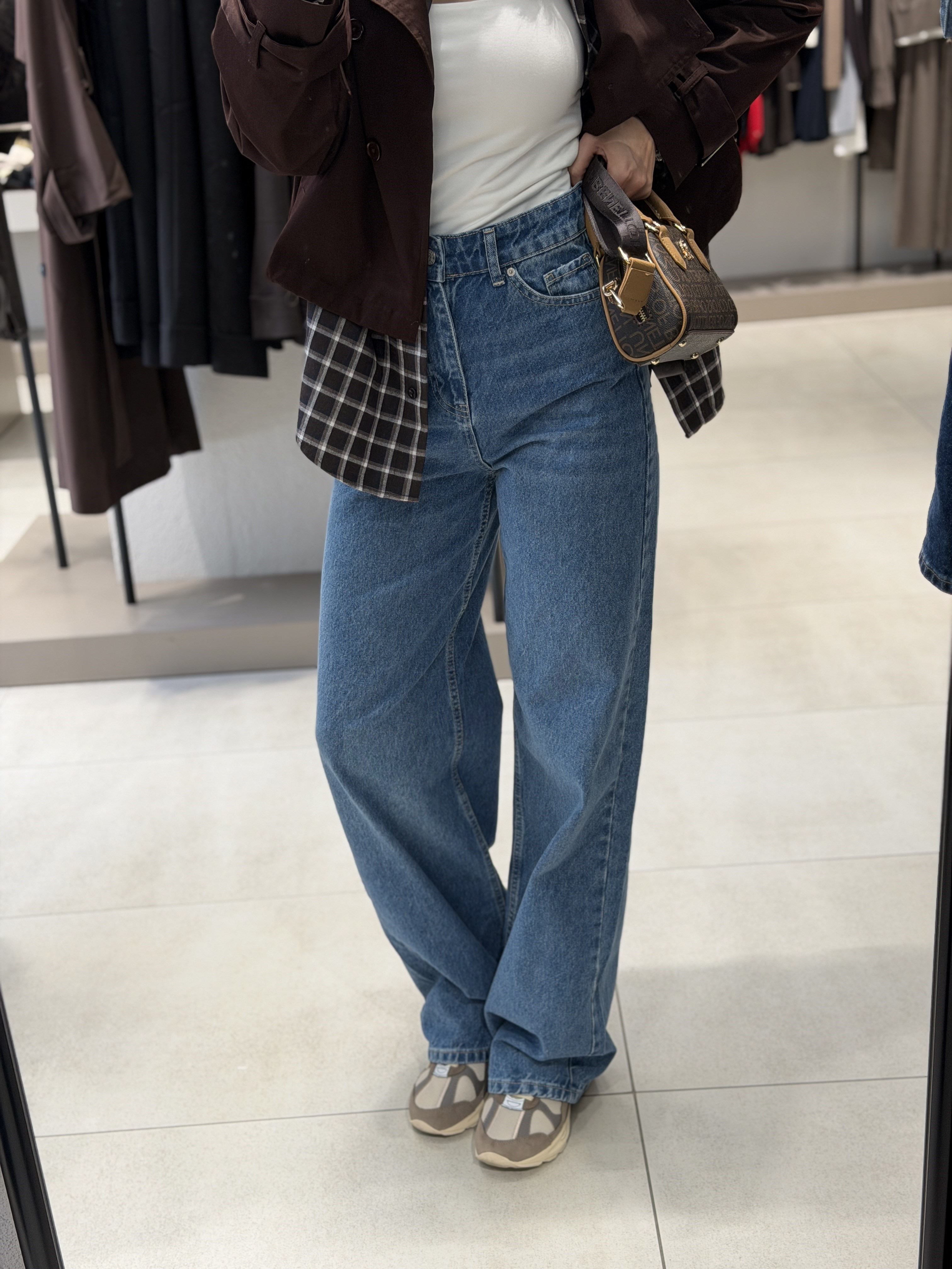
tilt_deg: -35.5
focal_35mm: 48
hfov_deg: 30.3
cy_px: 634
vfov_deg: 39.7
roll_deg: +3.5
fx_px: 1760
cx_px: 476
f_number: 1.78
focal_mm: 6.76
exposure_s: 1/100
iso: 50
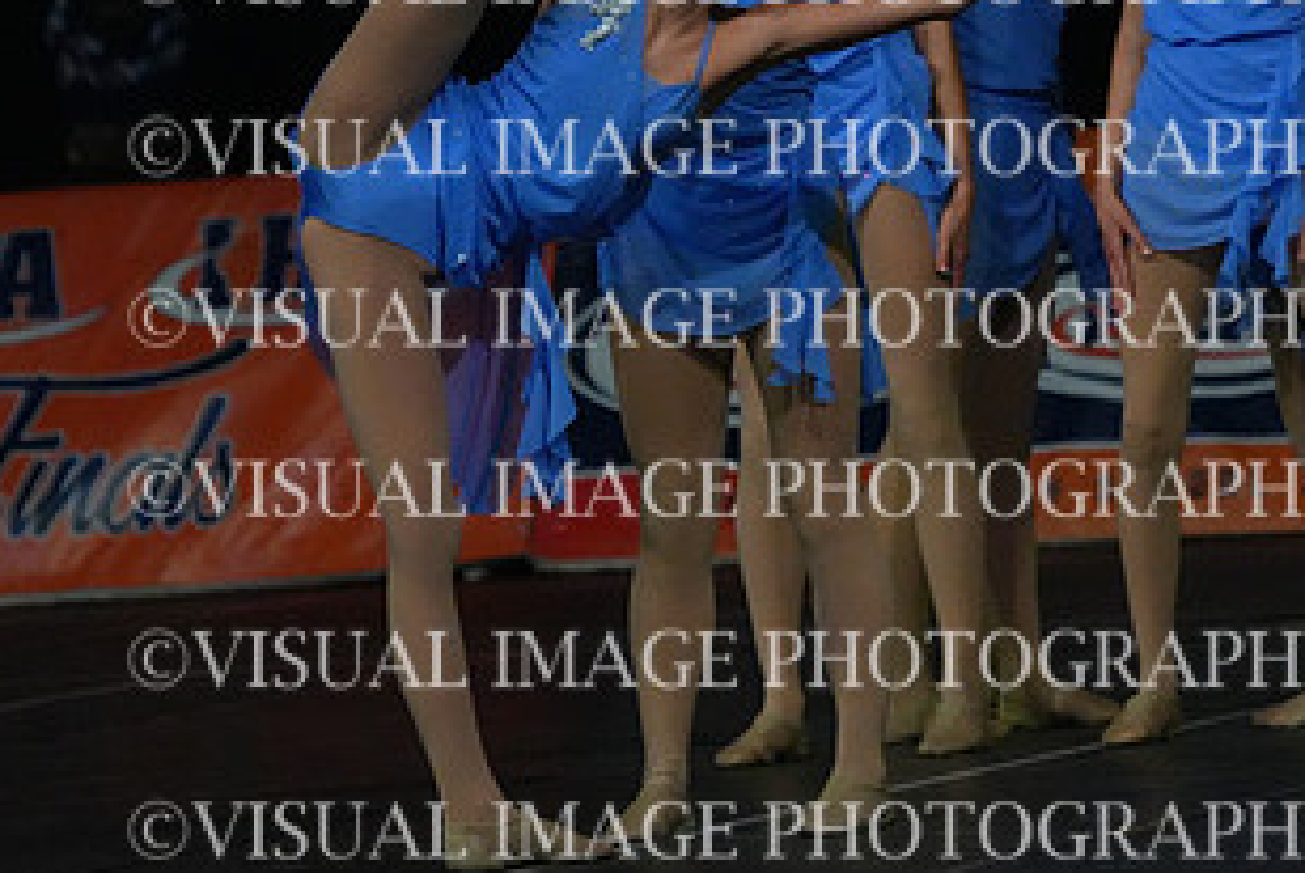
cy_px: 61
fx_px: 16037
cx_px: 741
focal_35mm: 442
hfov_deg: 4.7
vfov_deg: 3.1
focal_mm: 235
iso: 12800
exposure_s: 1/1000
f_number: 5
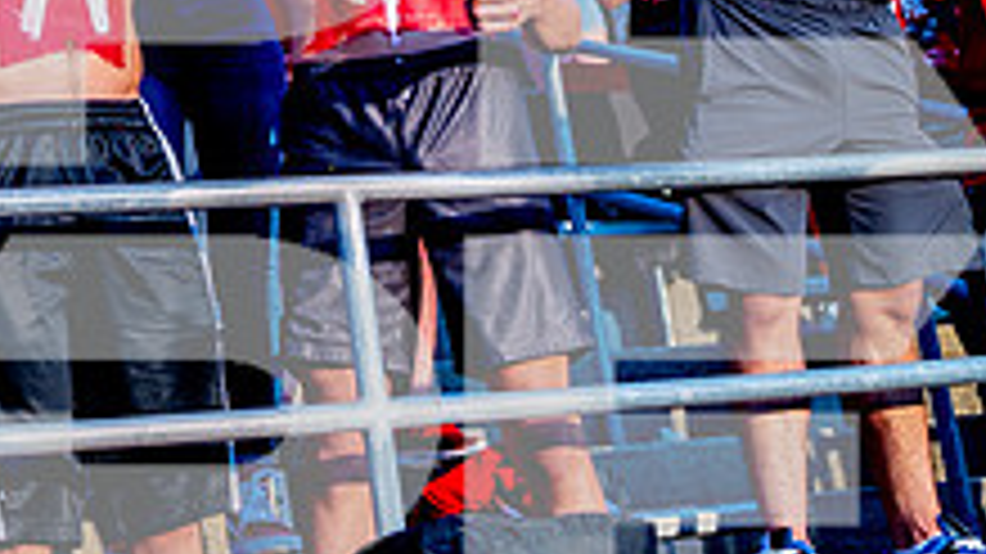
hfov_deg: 18.8
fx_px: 2770
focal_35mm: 106
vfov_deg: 11.2
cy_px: -150
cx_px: -269
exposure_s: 1/2000
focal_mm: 35
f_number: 2.8
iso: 400
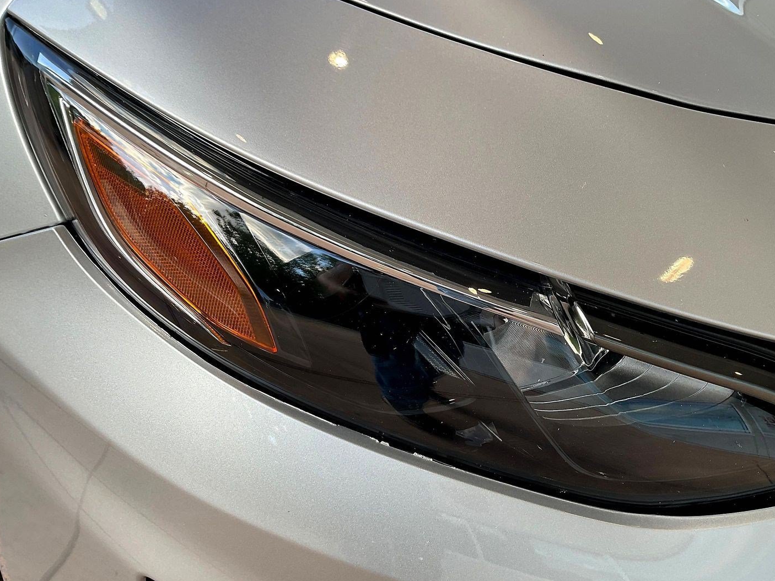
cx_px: 419
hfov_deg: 55.3
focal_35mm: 33
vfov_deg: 42.9
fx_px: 739
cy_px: 318
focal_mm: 3
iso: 16
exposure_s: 1/124
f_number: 1.8
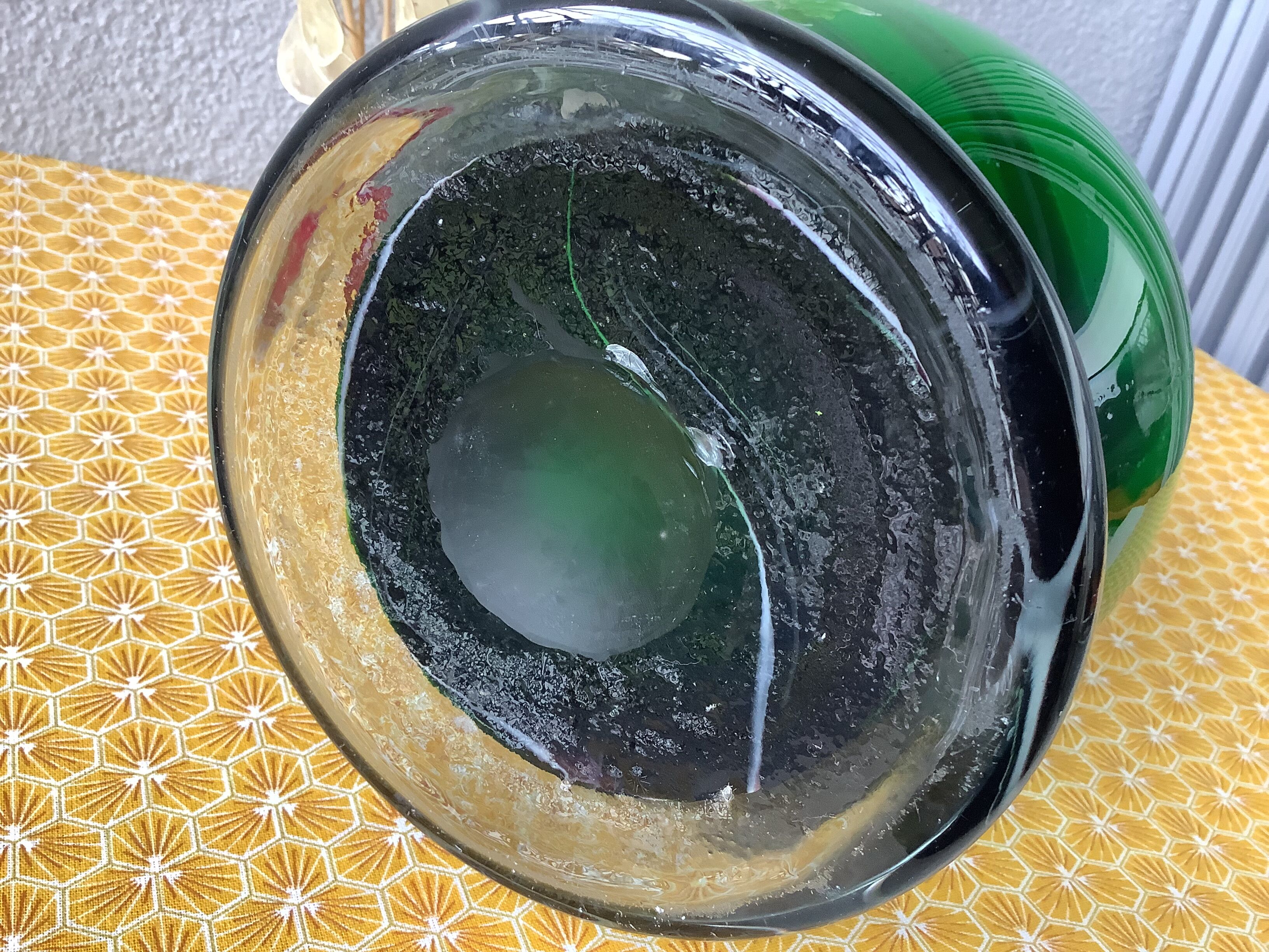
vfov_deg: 45.4
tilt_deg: -28.1
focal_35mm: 31
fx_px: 1136
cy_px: 476
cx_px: 634
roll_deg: -13.8
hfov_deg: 58.4
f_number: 2.4
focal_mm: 3.3
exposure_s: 1/50
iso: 160
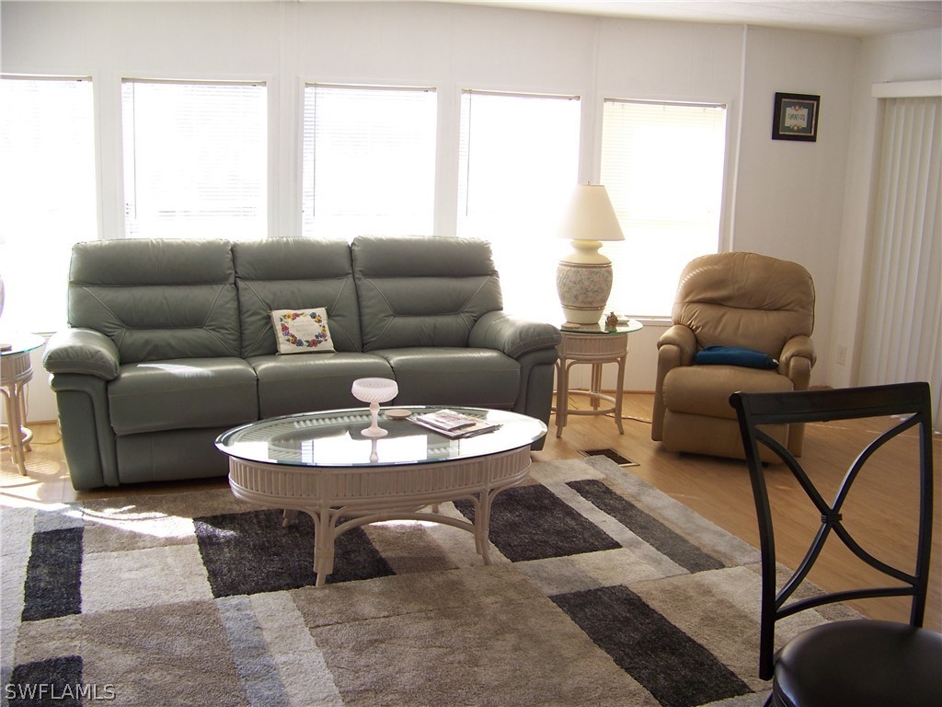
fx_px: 980
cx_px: 471
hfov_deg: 51.4
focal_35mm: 36
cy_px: 354
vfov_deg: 39.7
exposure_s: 1/30
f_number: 2.8
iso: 64
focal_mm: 5.85
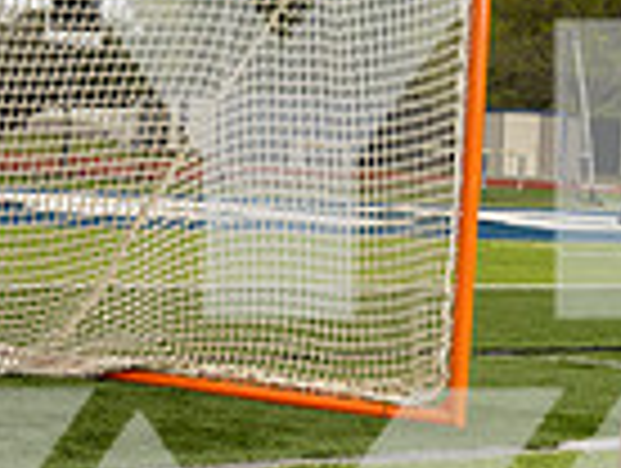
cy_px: 83
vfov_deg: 15.2
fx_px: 1743
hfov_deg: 20.0
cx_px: 468
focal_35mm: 97
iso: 250
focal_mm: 24
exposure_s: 1/250
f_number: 7.1
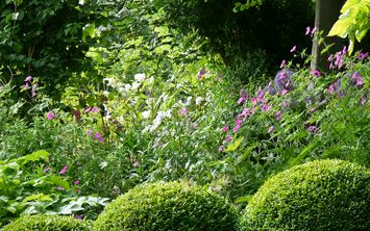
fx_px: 1079
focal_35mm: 107
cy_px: 145
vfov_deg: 12.2
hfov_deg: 19.4
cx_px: 248
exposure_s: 1/50
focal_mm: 28
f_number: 4.8
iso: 100
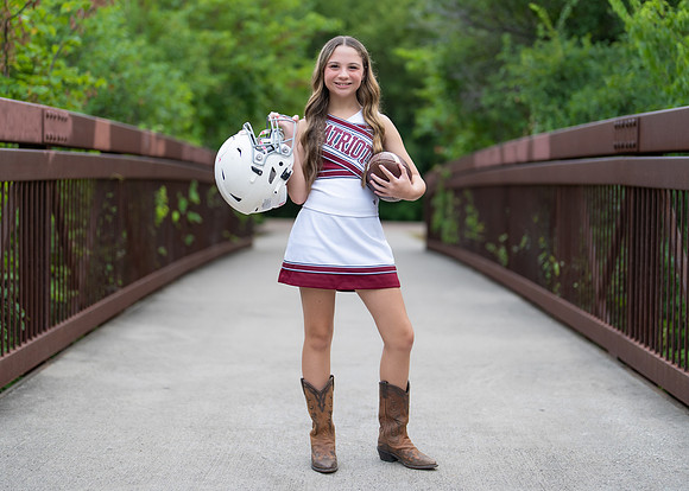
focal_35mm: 61
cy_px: 210
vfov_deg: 23.2
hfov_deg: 32.1
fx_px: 1198
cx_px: 357
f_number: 1.2
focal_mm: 50
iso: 100
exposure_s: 1/320
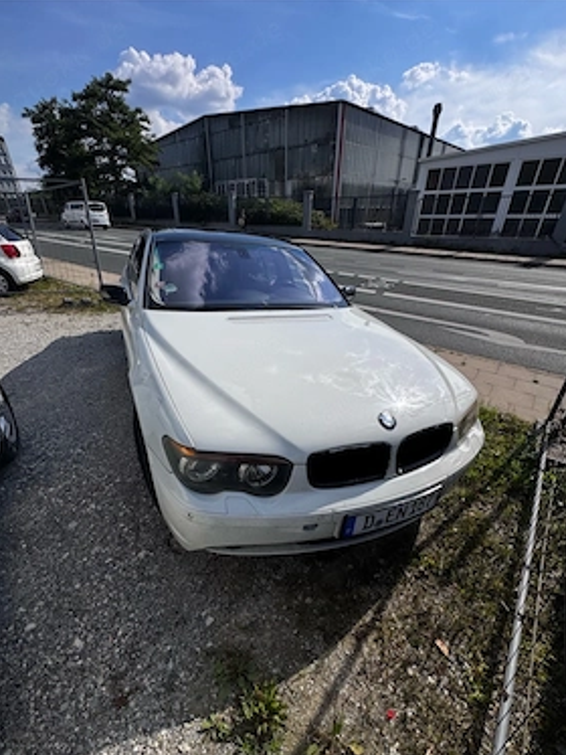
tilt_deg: -30.0
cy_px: 403
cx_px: 267
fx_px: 327
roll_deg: -0.2
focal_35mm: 15
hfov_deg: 81.7
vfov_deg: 98.0
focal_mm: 2.22
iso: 40
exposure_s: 1/3906
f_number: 2.2
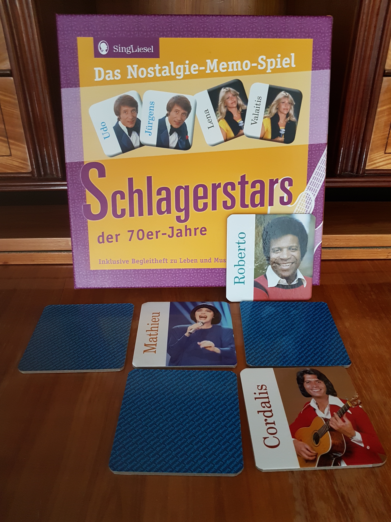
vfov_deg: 67.3
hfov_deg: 53.1
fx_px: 392
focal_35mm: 26
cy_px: 261
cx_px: 196
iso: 160
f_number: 1.7
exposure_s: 1/24
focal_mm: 4.2
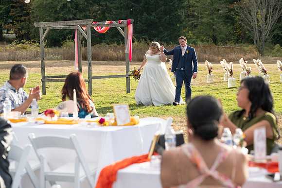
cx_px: 141
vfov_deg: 13.3
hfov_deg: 19.8
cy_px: 94
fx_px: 807
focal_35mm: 103
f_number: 4.5
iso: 400
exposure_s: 1/1600
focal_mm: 103
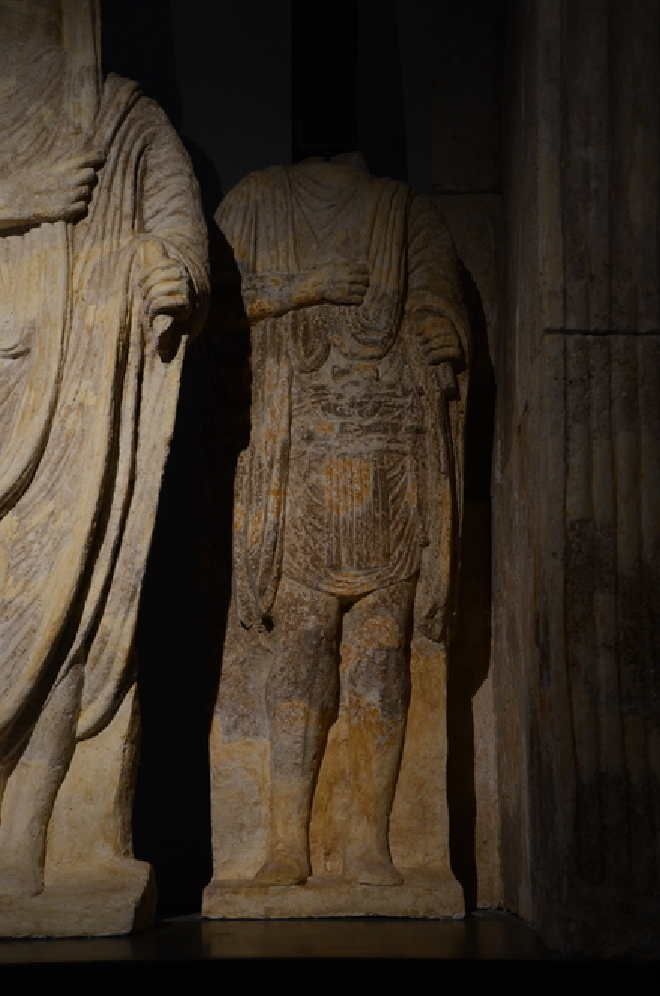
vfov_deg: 35.1
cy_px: 498
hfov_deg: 23.7
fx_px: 1574
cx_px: 330
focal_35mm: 57
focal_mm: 38
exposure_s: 1/80
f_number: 4.5
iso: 1250
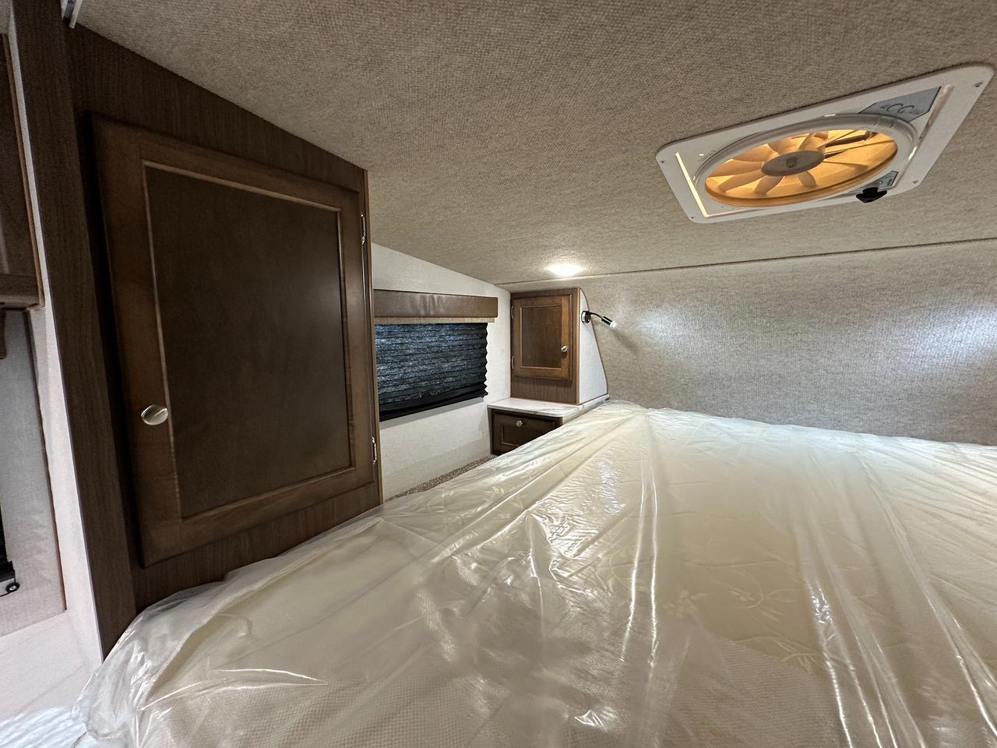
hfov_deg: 102.1
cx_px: 498
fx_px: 403
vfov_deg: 85.7
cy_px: 374
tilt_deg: -5.7
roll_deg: +0.2
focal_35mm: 14
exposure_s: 1/99
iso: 250
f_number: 2.2
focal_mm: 2.22
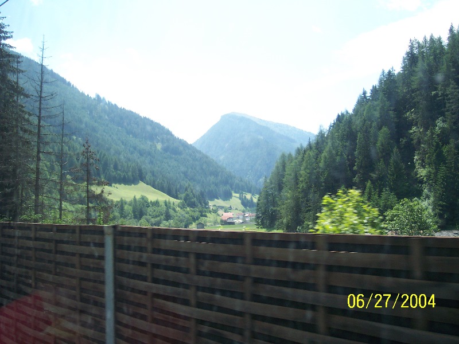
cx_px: 230
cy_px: 172
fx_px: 504
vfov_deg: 37.7
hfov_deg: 49.0
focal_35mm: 38
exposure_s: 1/350
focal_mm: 8
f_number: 2.8
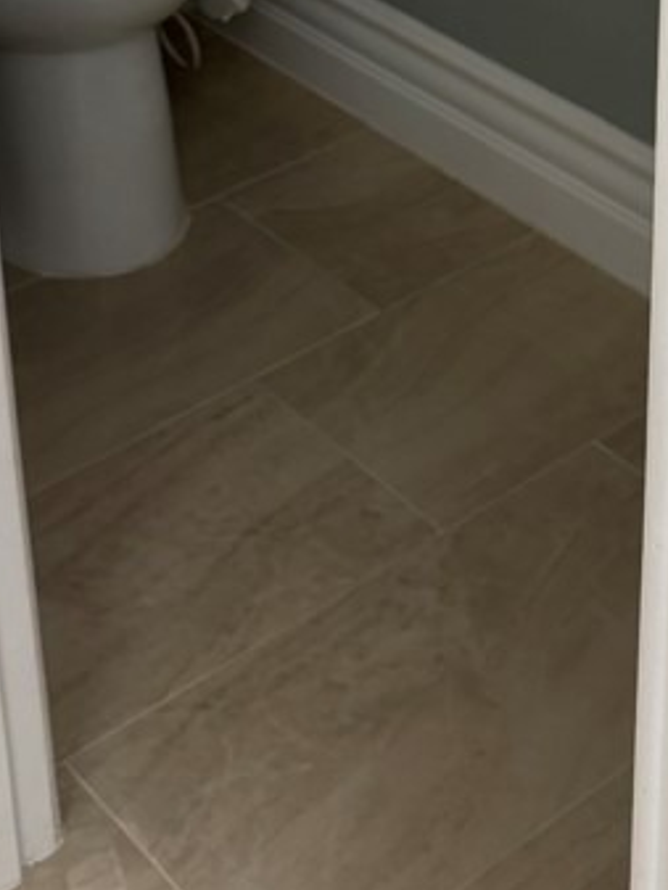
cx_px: 338
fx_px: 2031
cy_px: -153
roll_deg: +2.0
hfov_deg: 18.7
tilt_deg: -24.4
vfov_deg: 22.9
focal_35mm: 79
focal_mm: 5.96
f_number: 1.6
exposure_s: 1/60
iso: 100
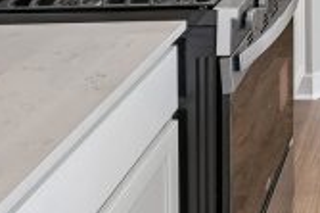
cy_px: -228
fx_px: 639
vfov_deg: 15.0
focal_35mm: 72
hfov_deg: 23.6
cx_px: 450
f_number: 8
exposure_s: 1/15
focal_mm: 16
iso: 220
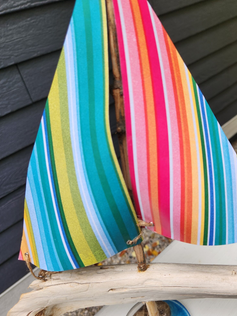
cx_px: 145
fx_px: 274
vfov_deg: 59.8
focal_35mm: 30
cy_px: 179
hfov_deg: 46.5
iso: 32
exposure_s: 1/180
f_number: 1.8
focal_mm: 5.4
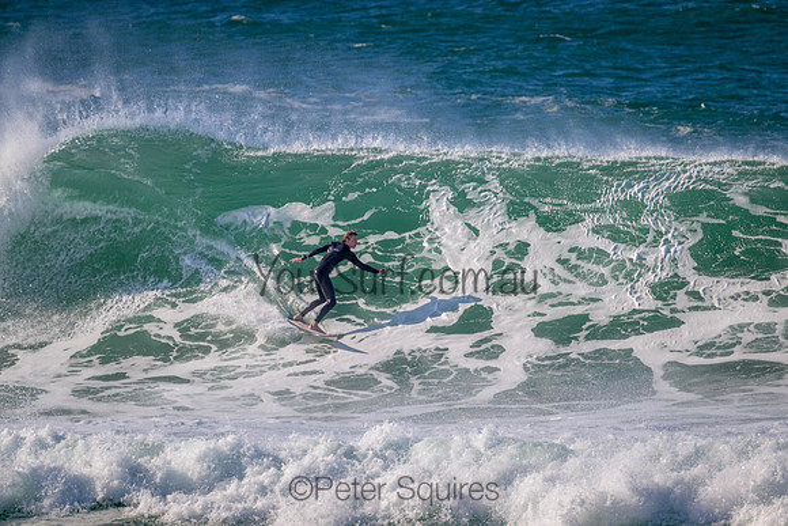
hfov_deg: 2.6
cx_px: 394
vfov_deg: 1.7
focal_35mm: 800
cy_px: 263
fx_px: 17514
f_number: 11
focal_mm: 800
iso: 1250
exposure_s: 1/2000
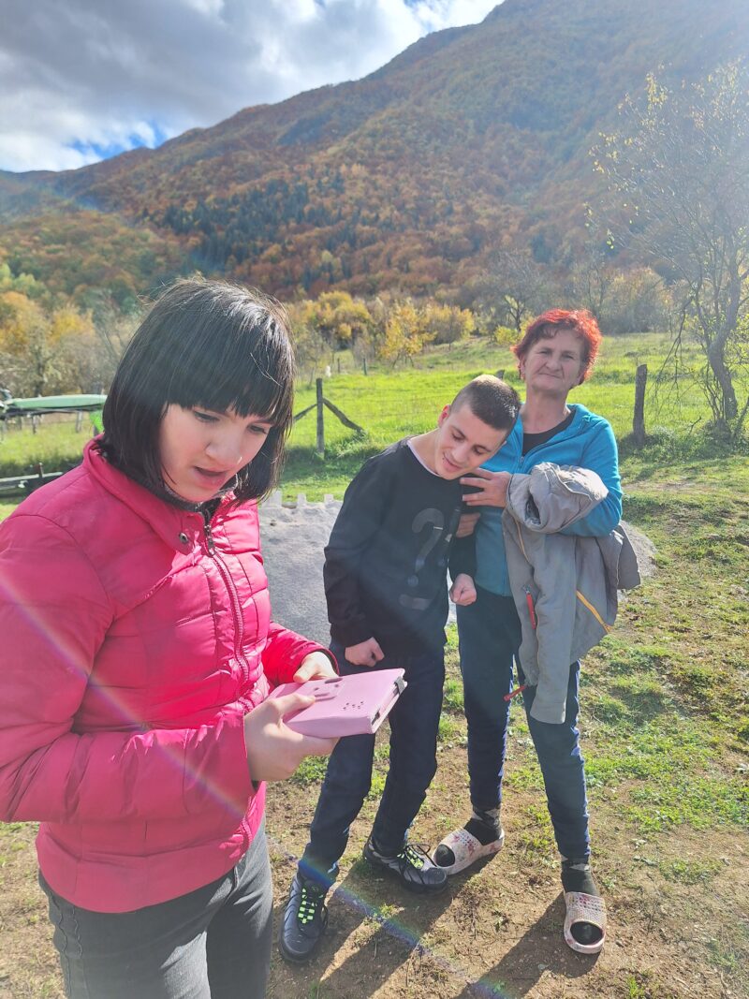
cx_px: 374
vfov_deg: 73.9
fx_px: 664
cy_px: 500
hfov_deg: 58.9
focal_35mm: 23
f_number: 1.8
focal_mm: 5.54
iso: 40
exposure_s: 1/1366
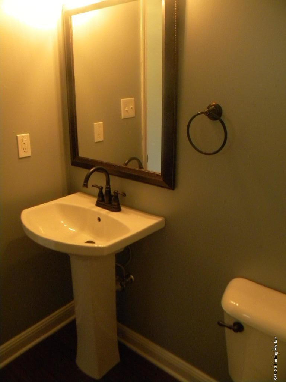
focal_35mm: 28
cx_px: 143
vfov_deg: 63.4
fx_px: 308
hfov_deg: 49.7
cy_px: 191
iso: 400
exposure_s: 1/22.3
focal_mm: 5
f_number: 3.5
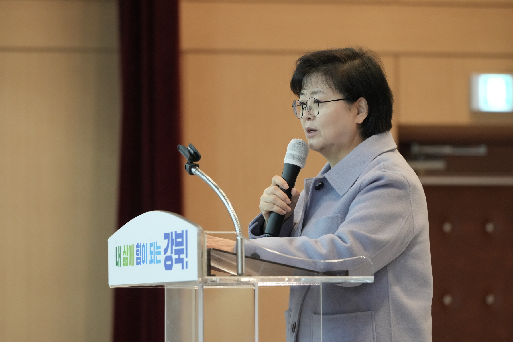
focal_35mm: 200
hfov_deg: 10.3
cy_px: 171
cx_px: 256
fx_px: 2850
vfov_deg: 6.9
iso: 5000
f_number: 4.5
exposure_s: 1/160
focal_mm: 200
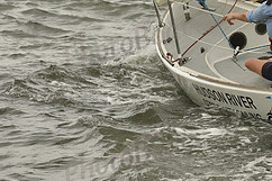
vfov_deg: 8.1
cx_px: 280
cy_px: -34
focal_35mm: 168
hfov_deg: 12.1
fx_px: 1268
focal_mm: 70
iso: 320
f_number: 7.1
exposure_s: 1/1250
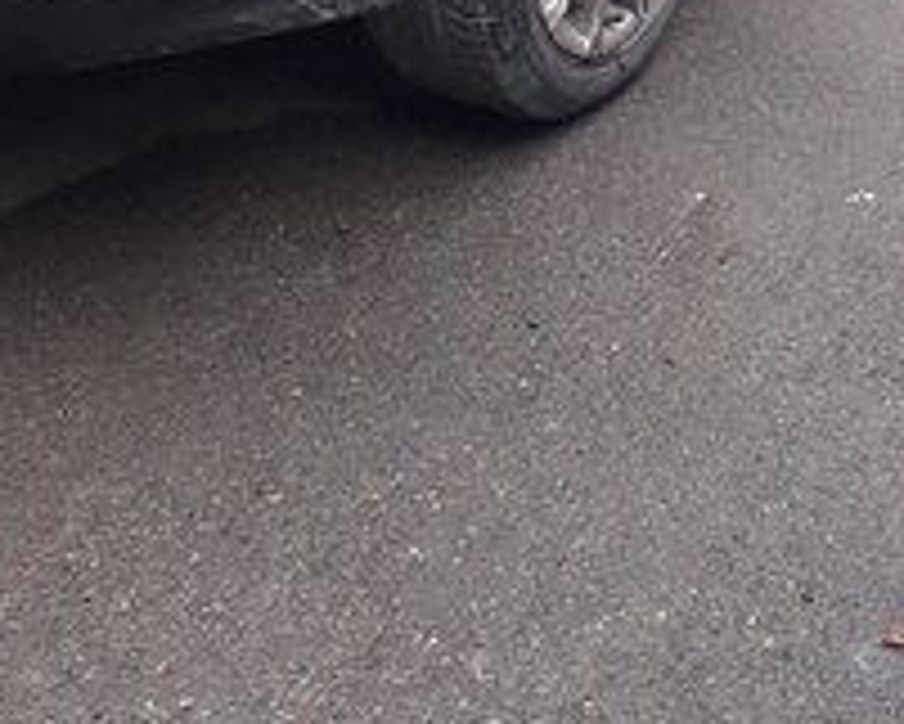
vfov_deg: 20.6
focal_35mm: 65
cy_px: -315
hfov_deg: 28.9
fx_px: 1740
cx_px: 603
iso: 160
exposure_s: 1/25
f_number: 1.9
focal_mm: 3.6
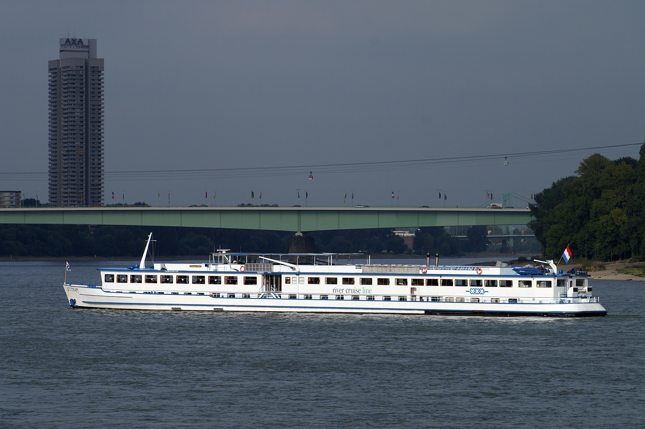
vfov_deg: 6.8
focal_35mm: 202
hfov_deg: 10.2
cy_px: 214
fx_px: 3625
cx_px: 322
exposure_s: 1/400
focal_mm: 135
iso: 100
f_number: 11
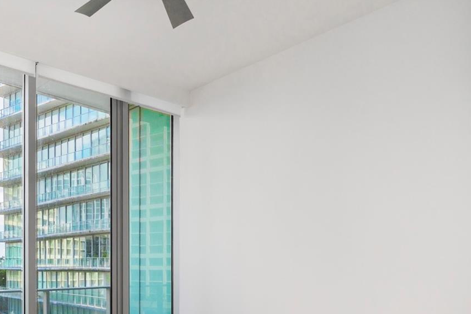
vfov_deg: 39.4
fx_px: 405
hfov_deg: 54.8
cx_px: 73
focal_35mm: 31
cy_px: 283
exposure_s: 1/80
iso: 250
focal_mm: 11
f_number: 9
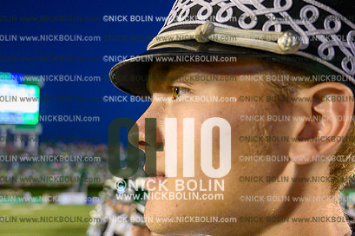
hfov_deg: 55.8
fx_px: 335
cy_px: 159
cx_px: 169
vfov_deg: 38.4
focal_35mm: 34
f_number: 4
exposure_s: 1/200
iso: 2000
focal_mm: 24
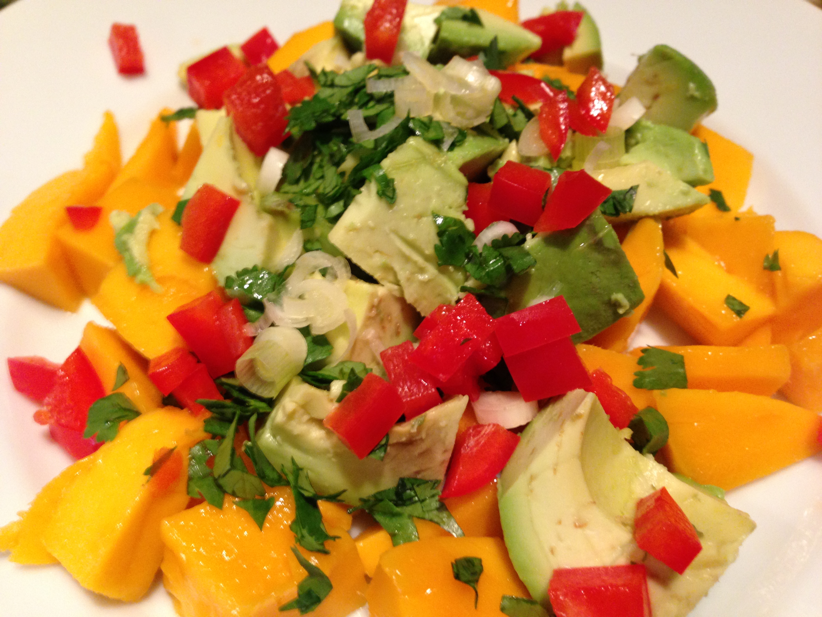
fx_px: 784
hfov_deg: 55.4
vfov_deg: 42.9
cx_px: 411
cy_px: 308
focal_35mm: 33
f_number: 2.4
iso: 160
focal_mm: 4.13
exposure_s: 1/20
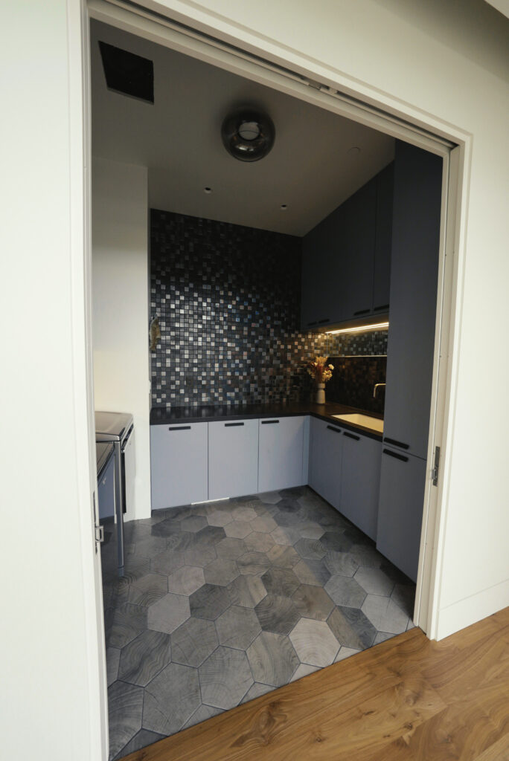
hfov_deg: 90.1
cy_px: 380
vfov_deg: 112.6
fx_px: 254
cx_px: 254
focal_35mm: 12
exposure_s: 1/30
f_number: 6.3
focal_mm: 12
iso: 1250
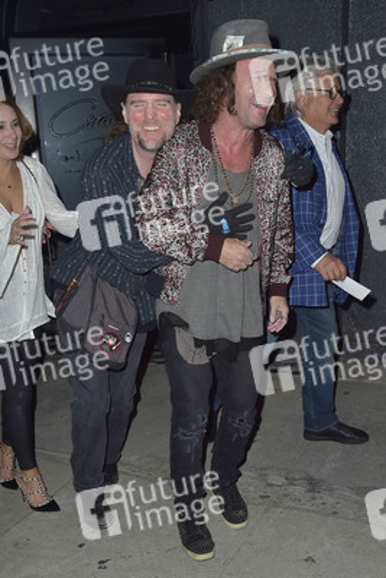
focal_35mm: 32
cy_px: 289
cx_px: 193
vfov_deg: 58.7
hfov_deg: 41.1
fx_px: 514
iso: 400
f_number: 6.3
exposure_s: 1/250
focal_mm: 32
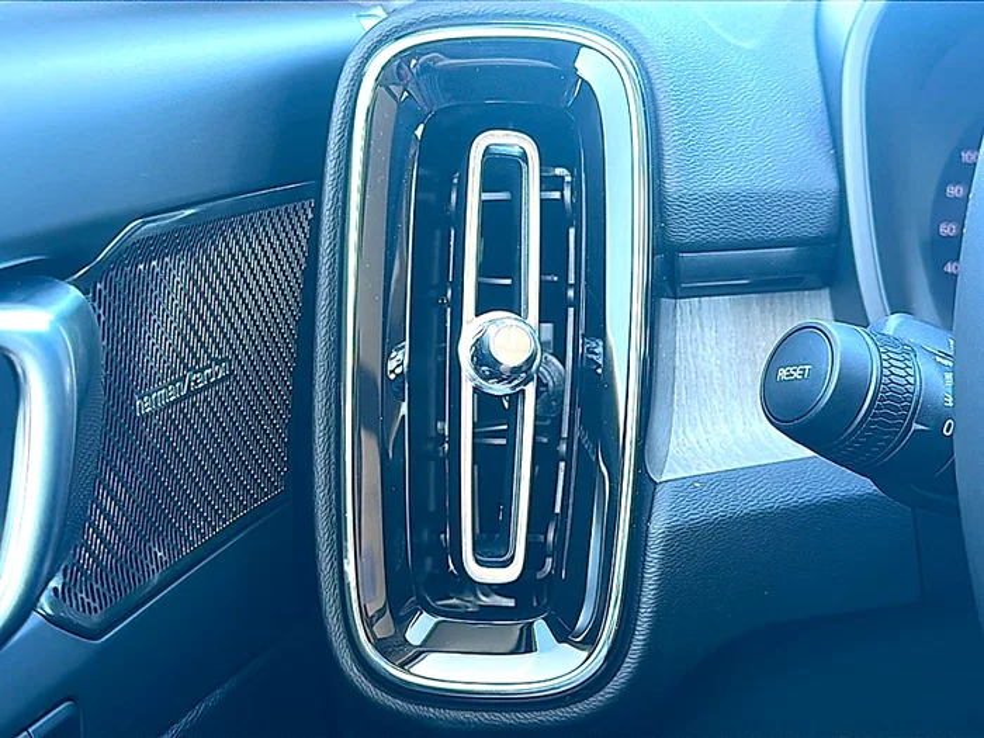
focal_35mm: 43
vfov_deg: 33.6
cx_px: 492
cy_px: 369
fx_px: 1222
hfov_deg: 43.9
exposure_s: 1/54
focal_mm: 6.86
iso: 64
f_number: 1.78
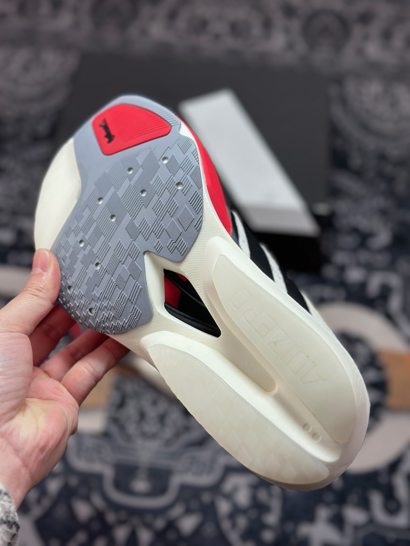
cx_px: 205
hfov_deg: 30.3
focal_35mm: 48
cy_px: 273
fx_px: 758
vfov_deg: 39.7
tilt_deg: -55.4
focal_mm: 6.86
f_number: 1.78
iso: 80
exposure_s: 1/1289
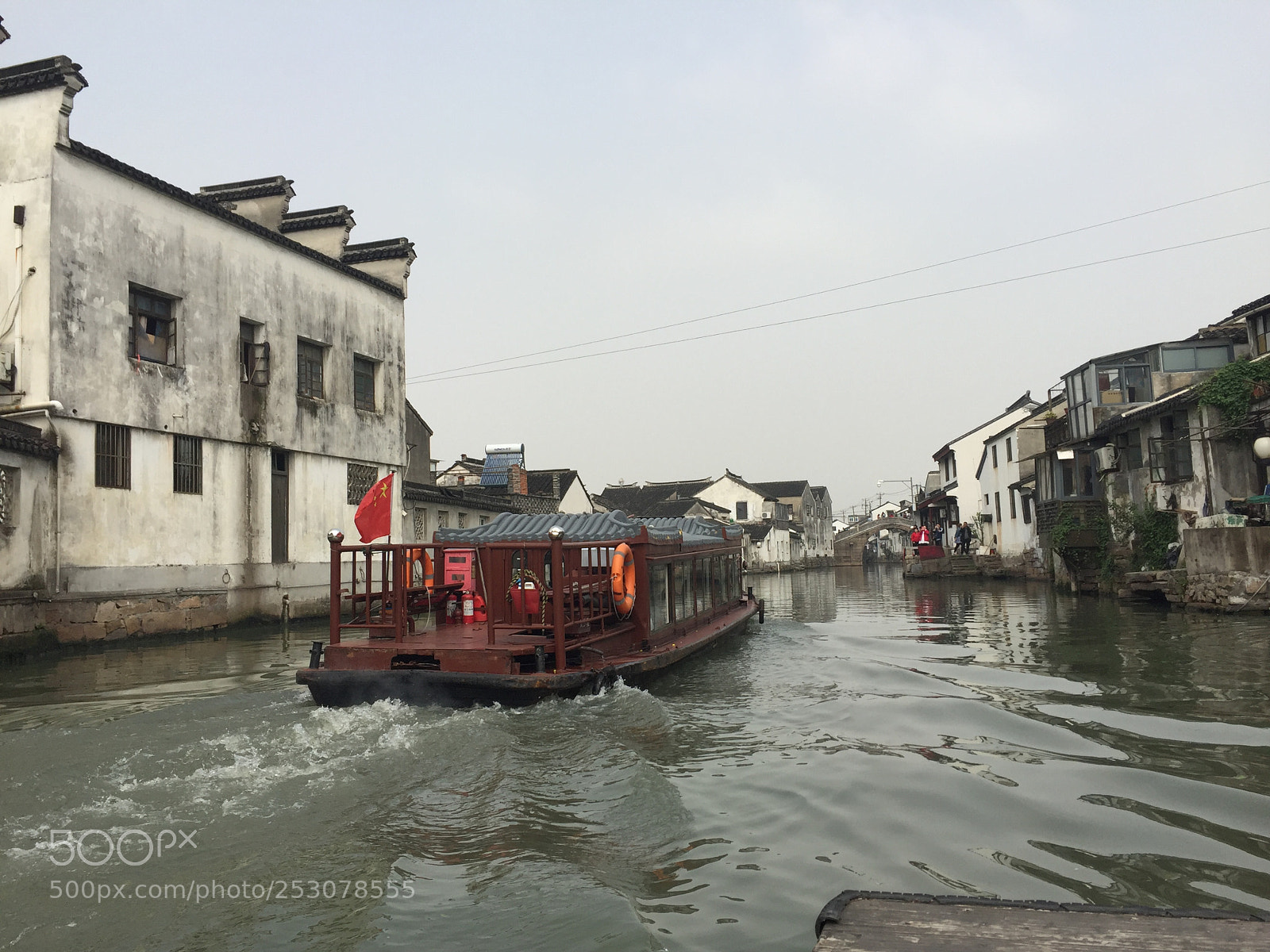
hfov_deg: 61.7
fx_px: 1064
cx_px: 635
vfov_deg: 48.2
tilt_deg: +4.8
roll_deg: +0.4
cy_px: 476
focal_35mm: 29
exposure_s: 1/1721
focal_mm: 4.15
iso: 32
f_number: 2.2
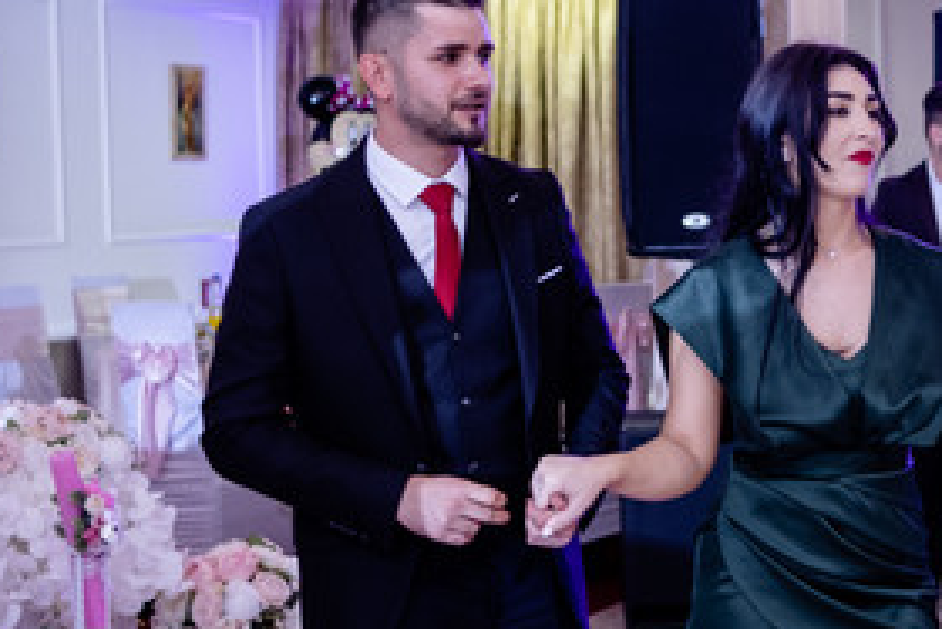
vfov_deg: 17.1
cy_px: 261
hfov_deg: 24.8
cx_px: 787
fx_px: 2094
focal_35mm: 80
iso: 500
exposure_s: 1/200
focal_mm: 23
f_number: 2
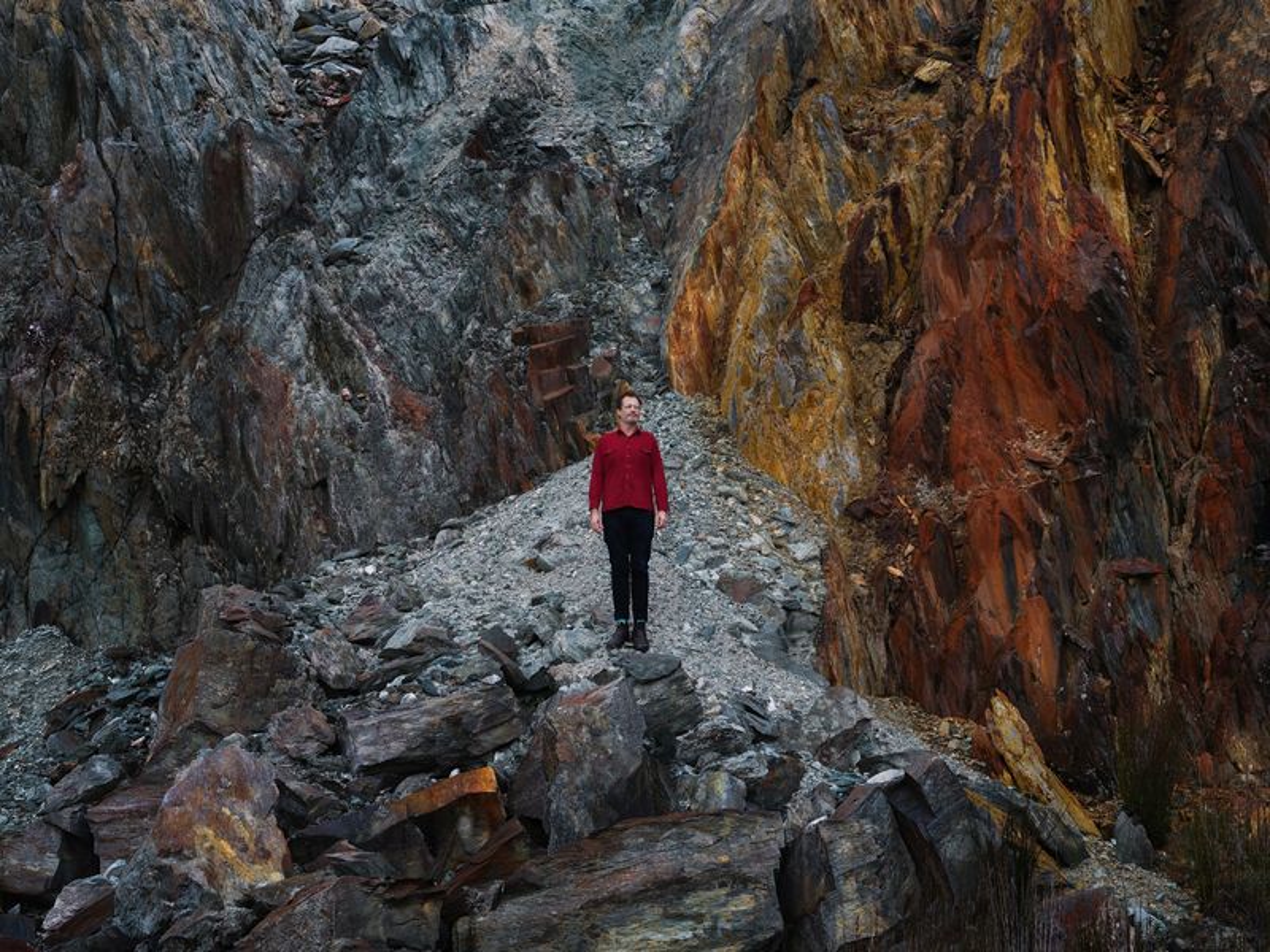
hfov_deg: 38.2
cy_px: 476
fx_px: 1834
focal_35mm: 50
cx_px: 635
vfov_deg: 29.1
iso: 400
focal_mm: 63
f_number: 10
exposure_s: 1/80
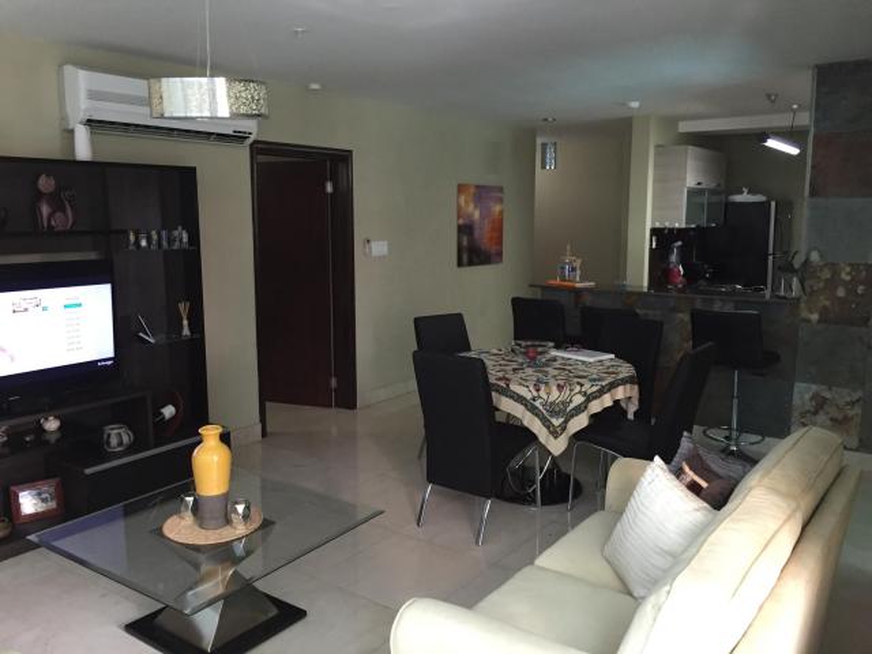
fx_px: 731
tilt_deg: -8.6
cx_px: 436
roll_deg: -0.4
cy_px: 327
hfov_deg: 61.7
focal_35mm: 29
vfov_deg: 48.2
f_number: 2.2
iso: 160
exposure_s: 1/30
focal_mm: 4.15
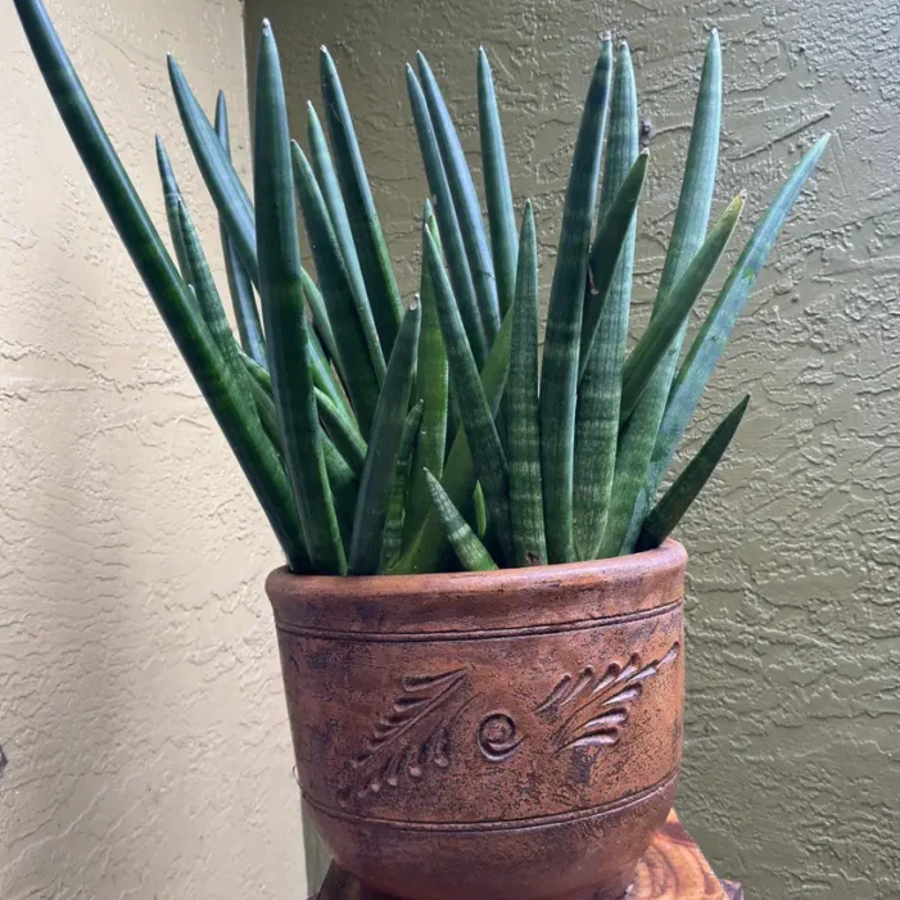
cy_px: 448
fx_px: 912
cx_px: 471
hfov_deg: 52.5
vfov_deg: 52.5
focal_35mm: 31
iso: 64
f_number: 1.78
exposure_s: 1/121
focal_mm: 6.76
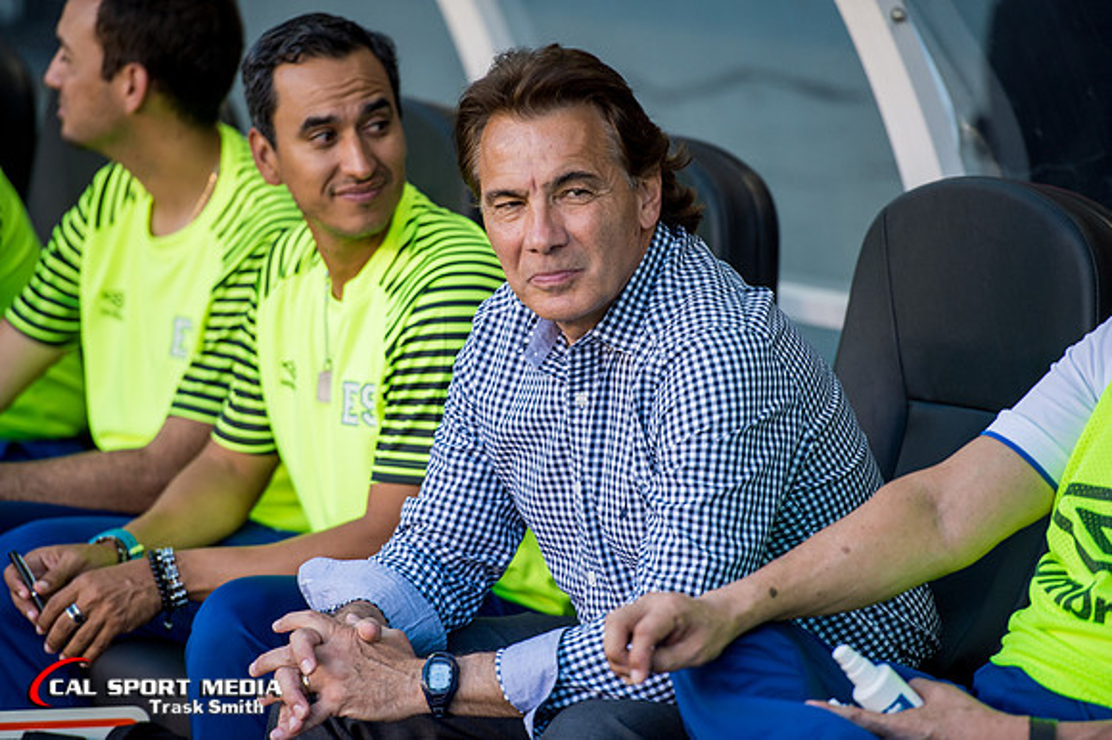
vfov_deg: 6.9
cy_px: 370
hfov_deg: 10.3
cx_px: 556
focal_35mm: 200
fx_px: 6174
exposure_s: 1/1250
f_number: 4
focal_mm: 200
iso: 1000
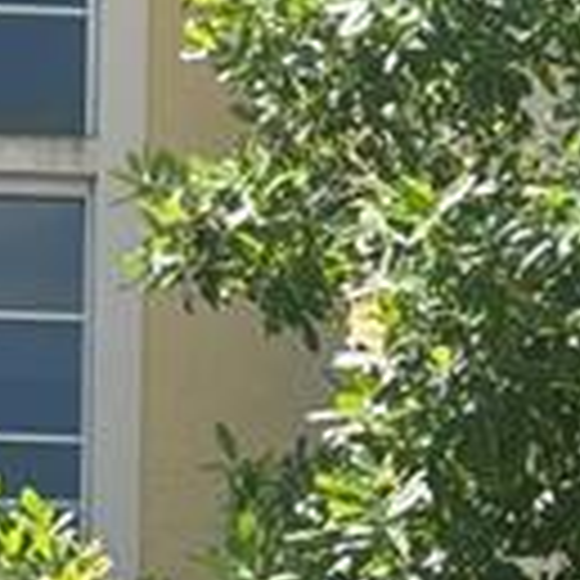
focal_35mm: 214
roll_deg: -2.3
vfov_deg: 7.9
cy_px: 1106
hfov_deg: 8.1
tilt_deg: +9.6
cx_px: -99
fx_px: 4057
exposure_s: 1/1233
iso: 50
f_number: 1.6
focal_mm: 5.96
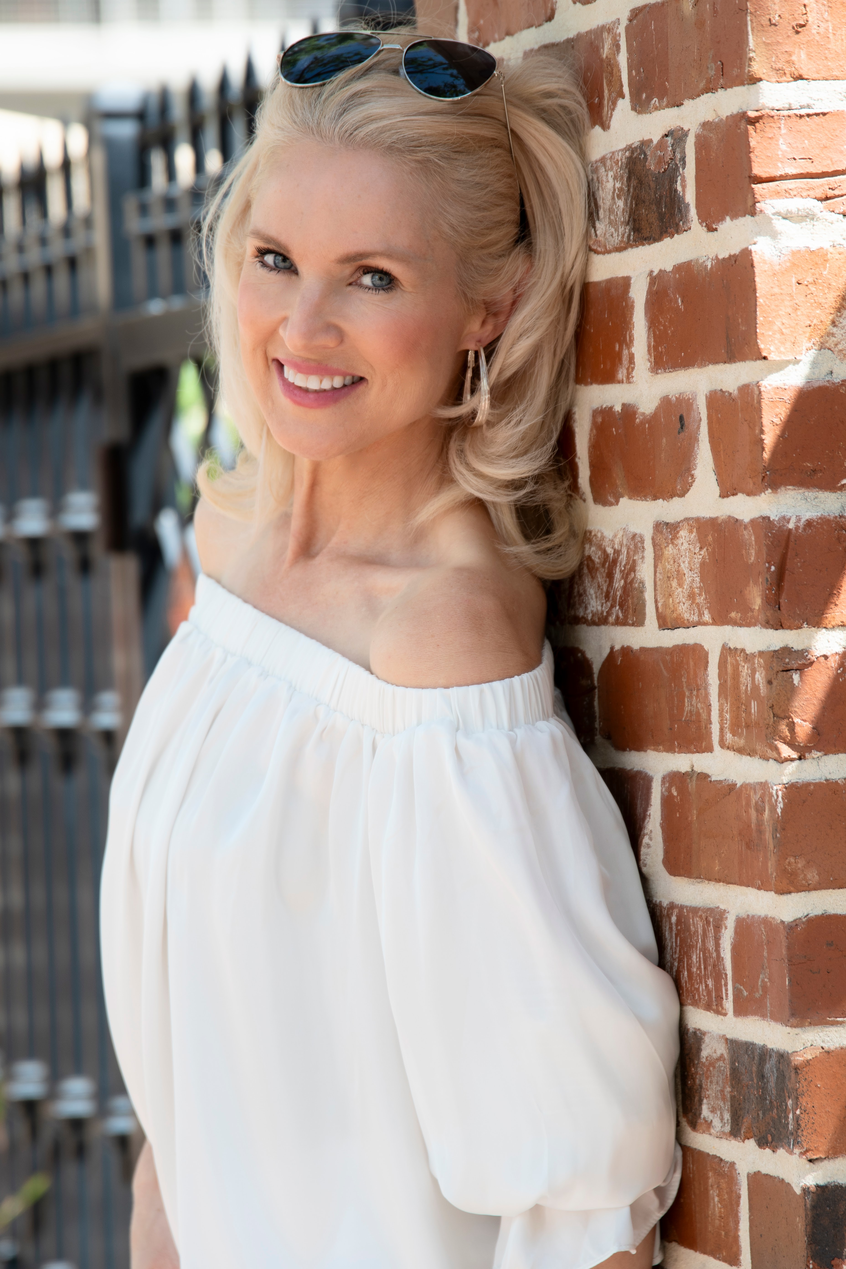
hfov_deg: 8.7
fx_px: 5534
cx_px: 423
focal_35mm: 157
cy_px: 634
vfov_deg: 13.1
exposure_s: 1/160
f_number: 4.5
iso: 100
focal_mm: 105
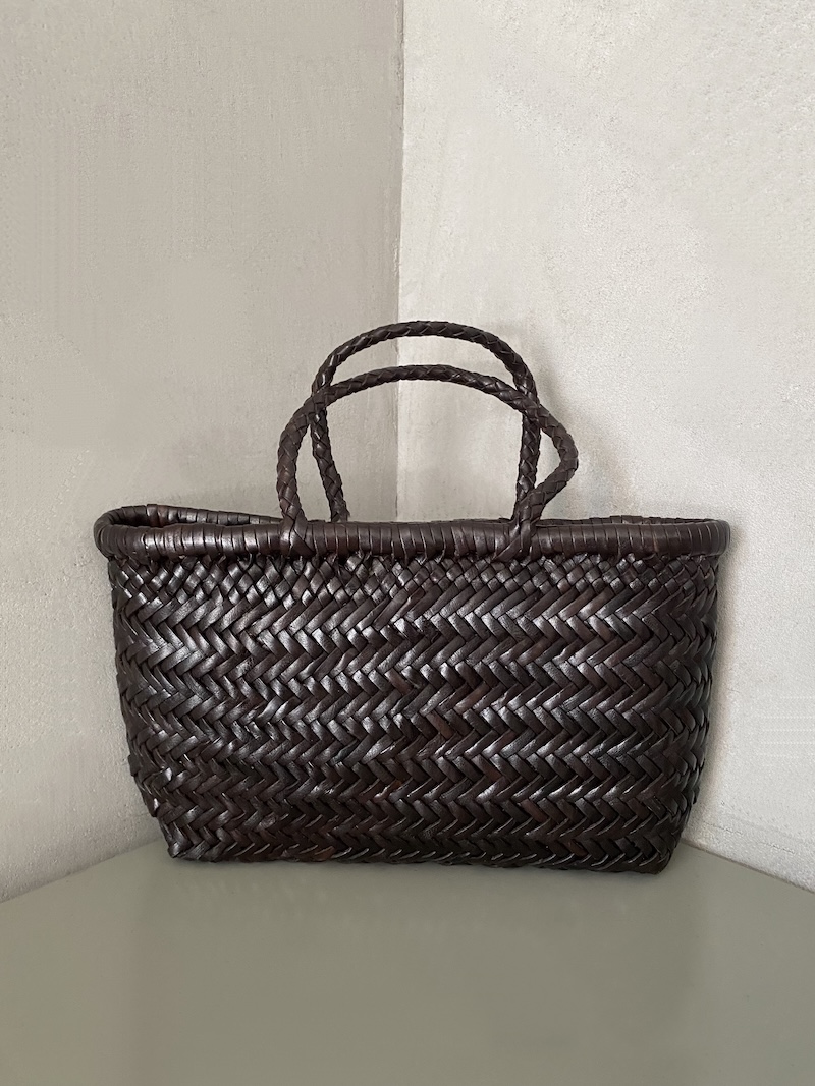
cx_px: 408
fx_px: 816
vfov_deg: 67.3
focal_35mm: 26
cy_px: 543
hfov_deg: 53.1
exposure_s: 1/60
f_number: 1.8
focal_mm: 4.25
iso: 250
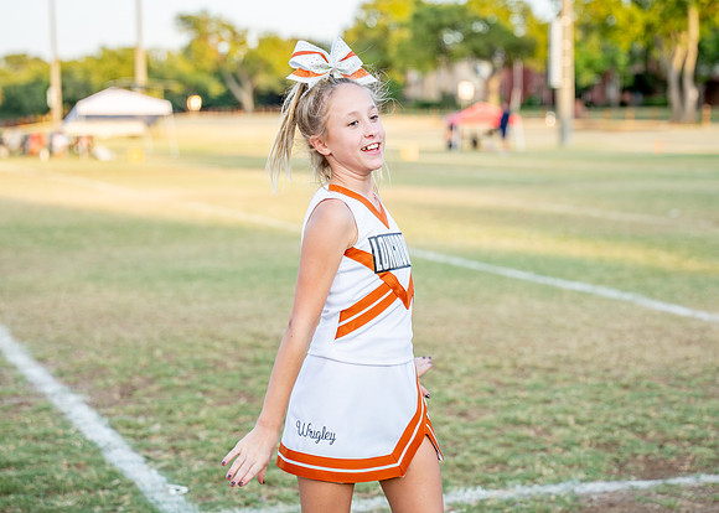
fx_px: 1775
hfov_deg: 22.9
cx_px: 365
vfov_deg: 16.4
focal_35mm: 87
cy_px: 217
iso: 200
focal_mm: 70
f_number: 2.8
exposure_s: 1/800
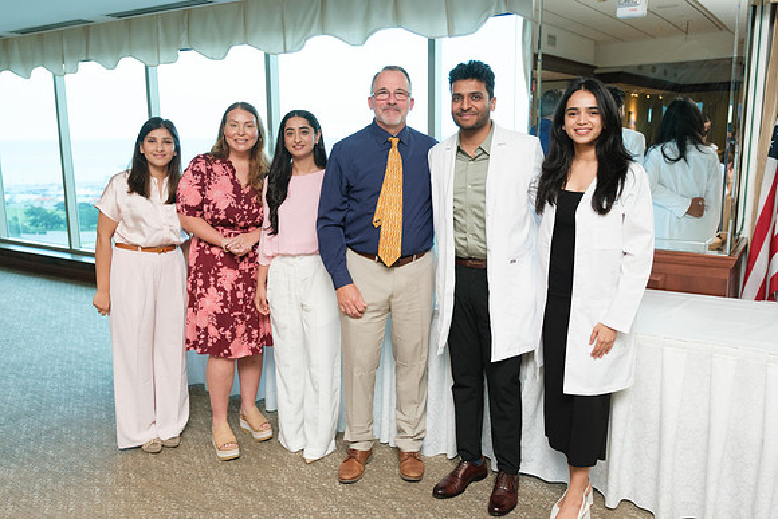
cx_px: 389
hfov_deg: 63.6
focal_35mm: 29
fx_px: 627
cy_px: 260
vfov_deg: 45.0
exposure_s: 1/125
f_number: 2.8
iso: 640
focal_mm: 19.4
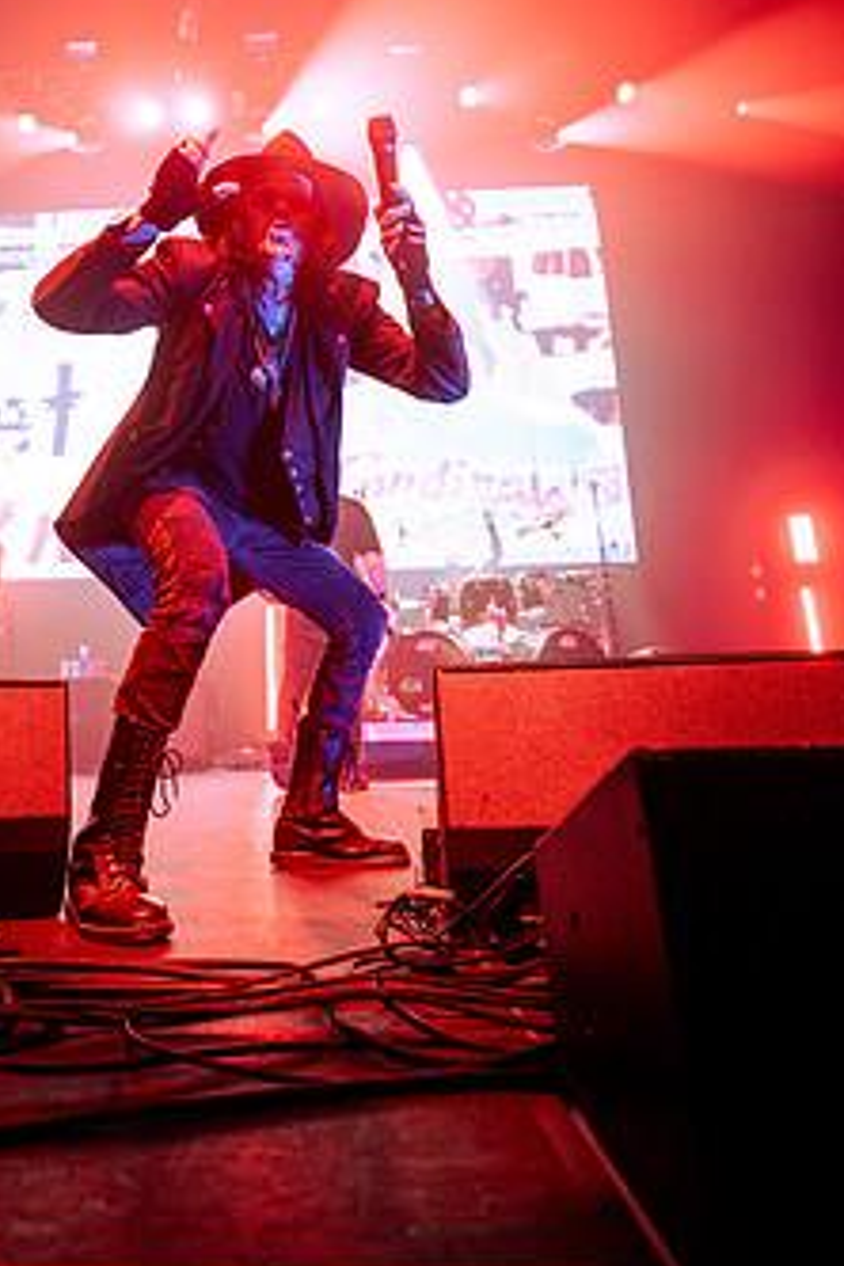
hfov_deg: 47.2
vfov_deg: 65.7
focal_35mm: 27
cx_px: 285
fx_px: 949
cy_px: 430
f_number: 3.2
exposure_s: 1/250
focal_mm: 20
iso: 1600
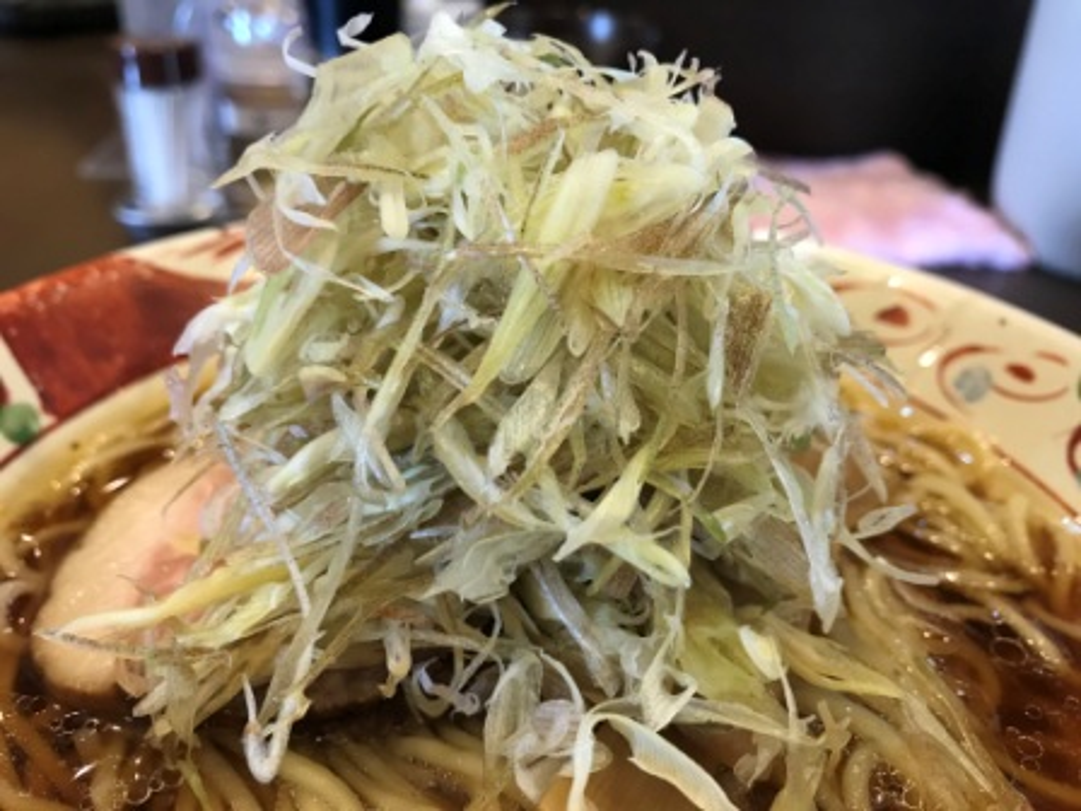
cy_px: 406
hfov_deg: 63.4
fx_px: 874
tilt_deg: -30.1
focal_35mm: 28
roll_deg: -1.5
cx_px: 540
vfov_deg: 49.7
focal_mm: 3.99
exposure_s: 1/15
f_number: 1.8
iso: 40
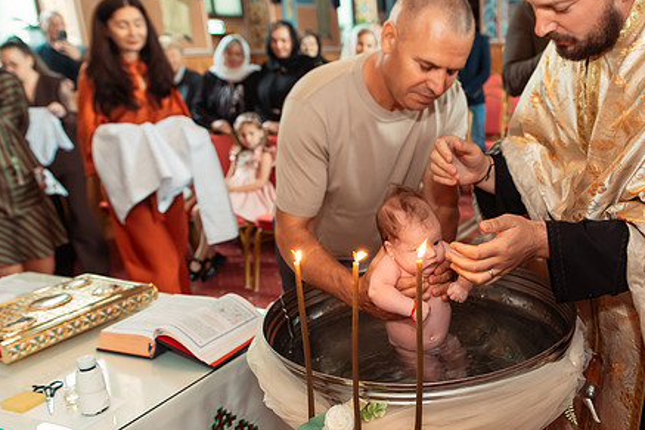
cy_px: 212
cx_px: 426
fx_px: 645
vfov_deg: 36.8
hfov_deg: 52.2
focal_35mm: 36
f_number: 3.5
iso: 2500
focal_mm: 24
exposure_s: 1/250
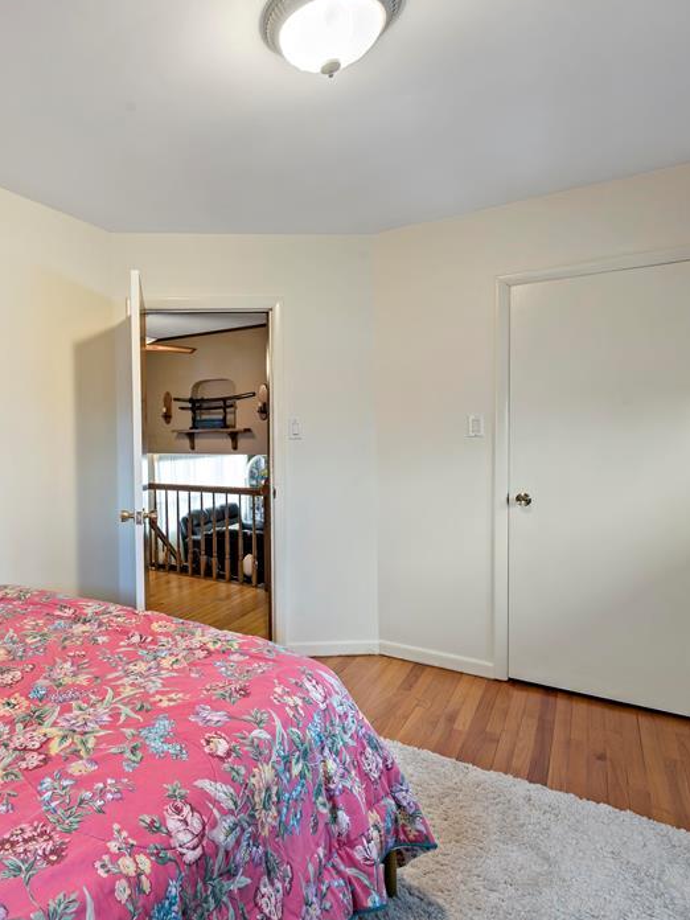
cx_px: 146
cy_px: 445
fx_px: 558
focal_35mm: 21
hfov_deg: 58.9
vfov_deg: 79.0
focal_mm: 14
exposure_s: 1
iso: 320
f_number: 9
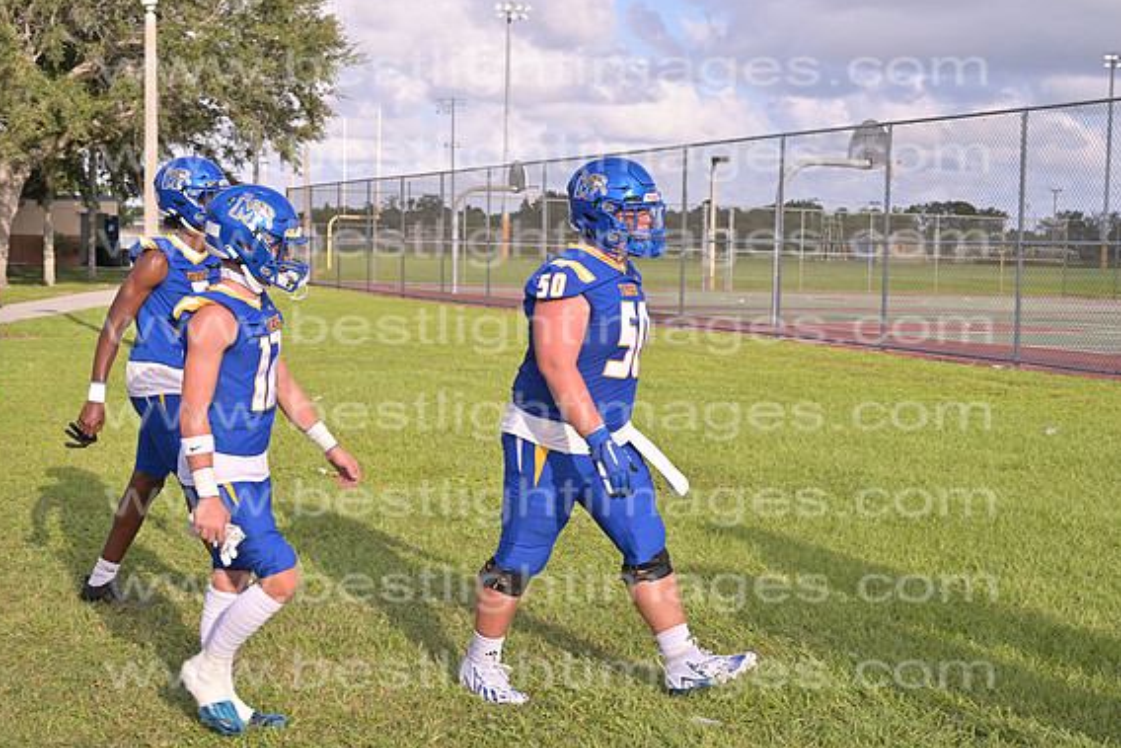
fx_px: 1526
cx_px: 551
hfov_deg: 40.3
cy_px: 373
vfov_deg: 27.5
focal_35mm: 49
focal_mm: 48
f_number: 8
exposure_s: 1/250
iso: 125
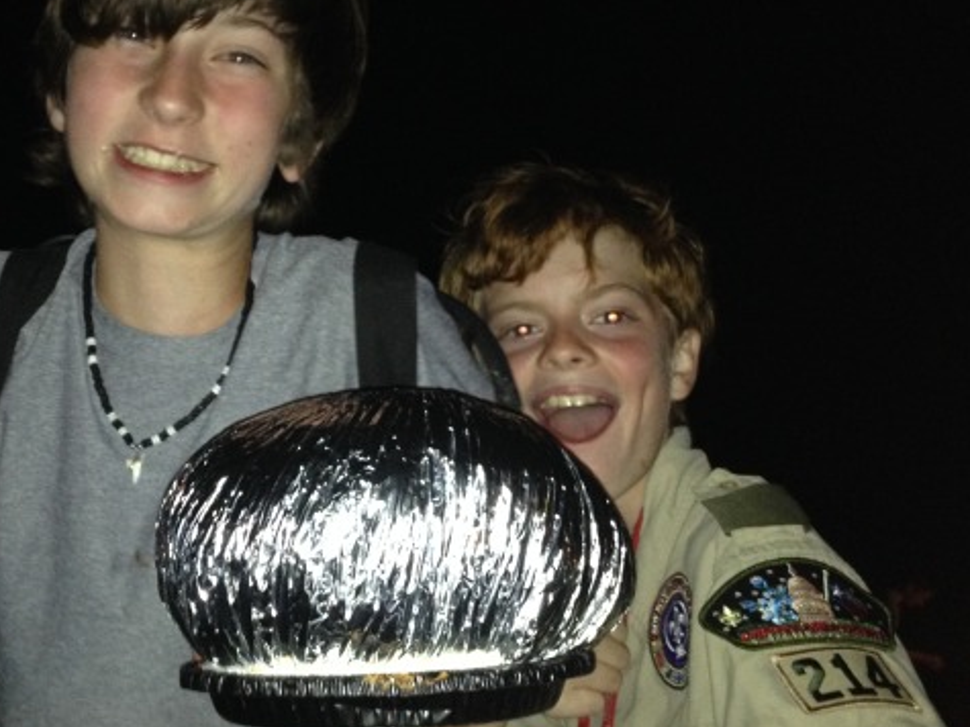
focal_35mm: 59
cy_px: 319
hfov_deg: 32.5
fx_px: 1653
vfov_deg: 24.8
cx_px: 349
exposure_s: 1/16
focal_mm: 4.28
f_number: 2.4
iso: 200
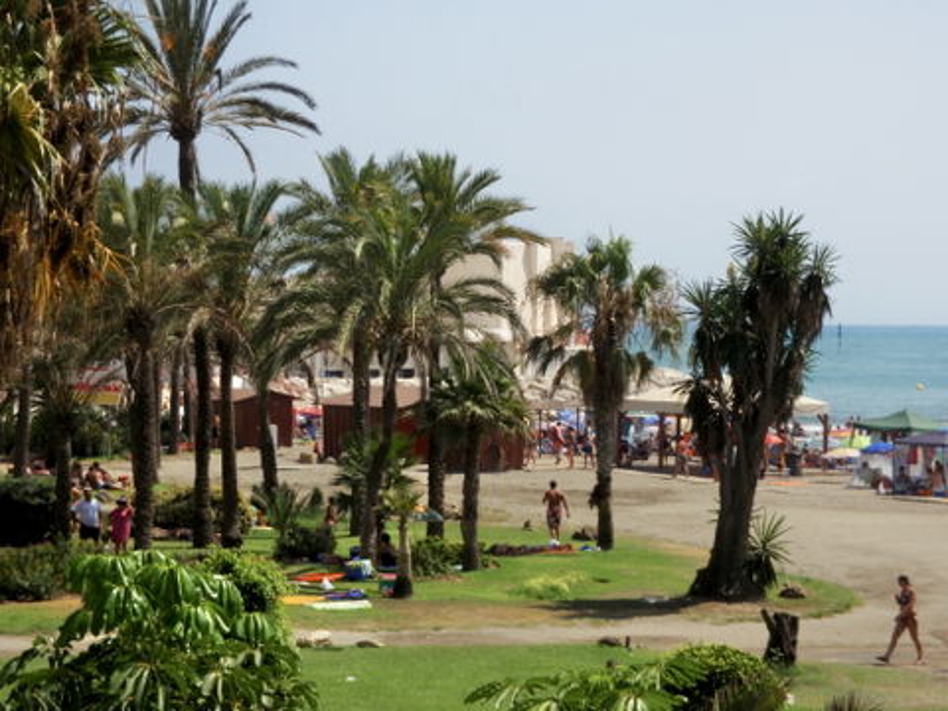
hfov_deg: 19.6
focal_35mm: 100
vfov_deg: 14.8
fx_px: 2739
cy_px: 356
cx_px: 474
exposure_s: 1/400
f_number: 5.3
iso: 64
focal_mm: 17.88
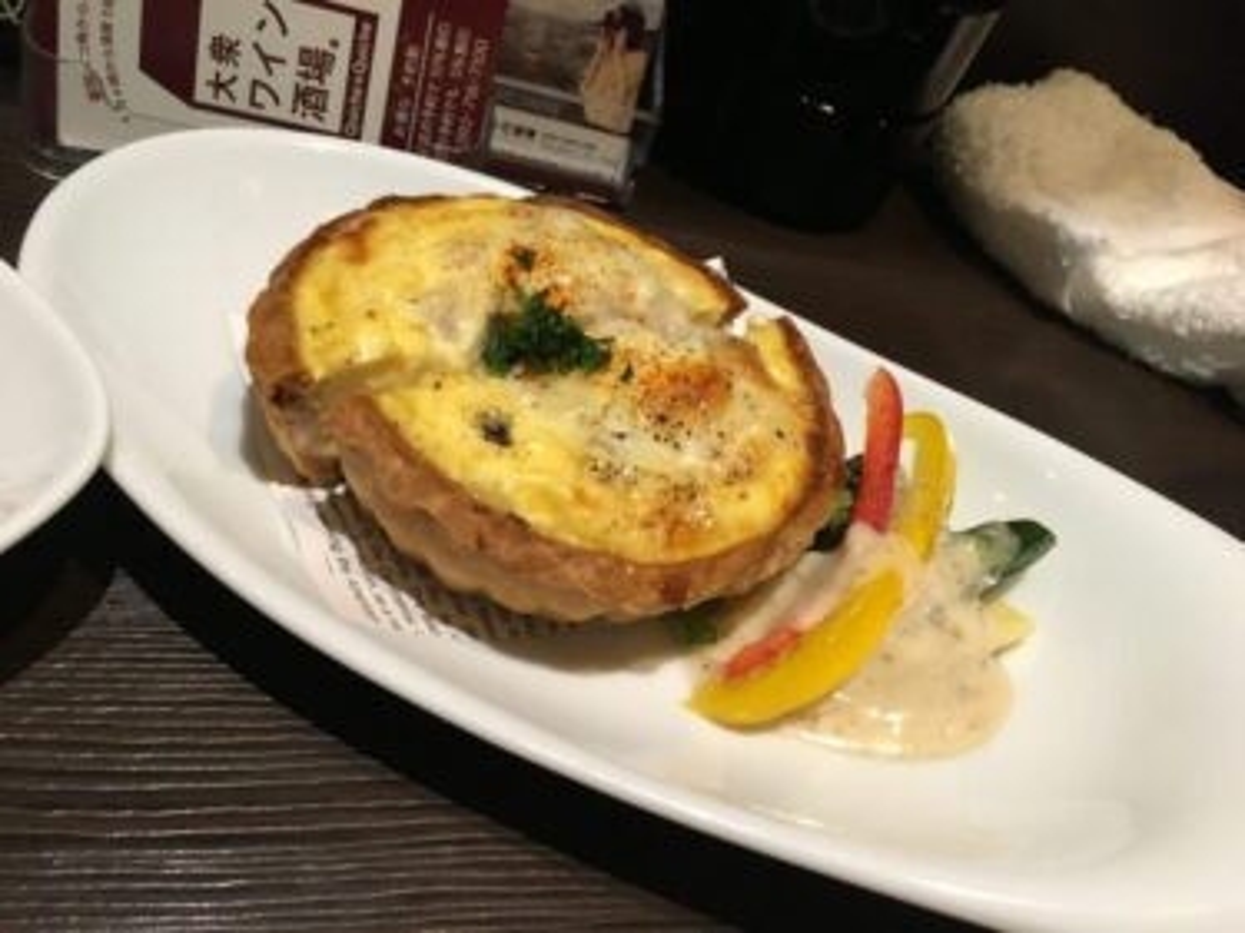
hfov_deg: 61.7
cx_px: 622
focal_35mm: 29
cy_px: 466
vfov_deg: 48.2
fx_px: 1043
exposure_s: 1/30
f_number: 2.2
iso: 200
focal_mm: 4.15
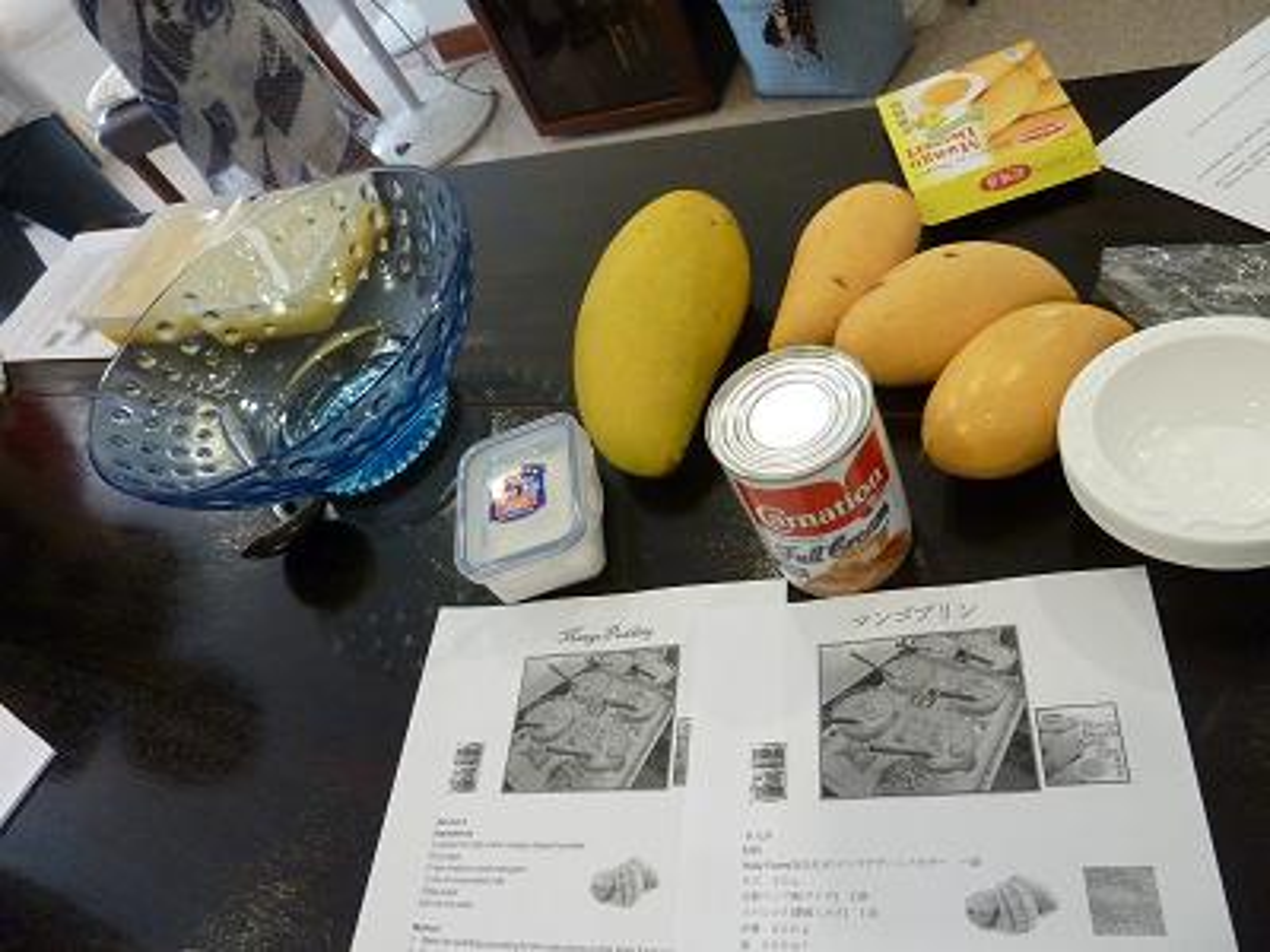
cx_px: 635
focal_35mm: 25
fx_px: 917
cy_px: 476
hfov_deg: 69.4
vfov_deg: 54.9
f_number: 3.3
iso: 400
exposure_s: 1/20
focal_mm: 4.1
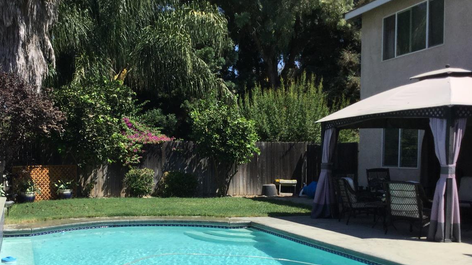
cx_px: 179
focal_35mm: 44
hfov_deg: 46.0
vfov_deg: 26.9
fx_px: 551
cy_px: 183
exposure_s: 1/1359
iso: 25
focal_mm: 3.3
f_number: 2.4
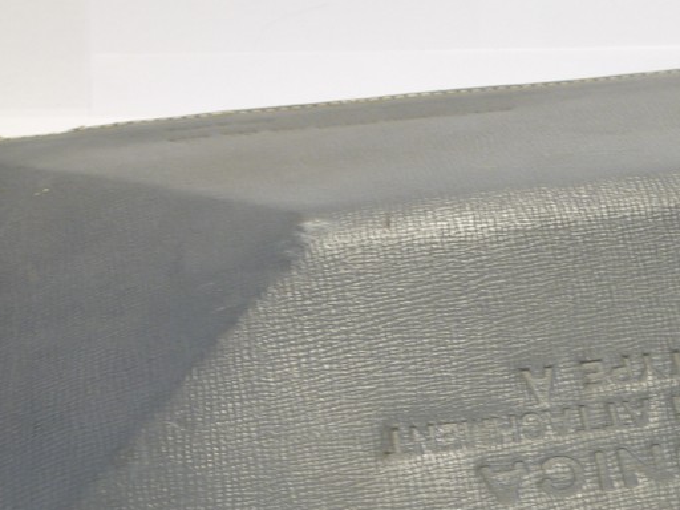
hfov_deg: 21.5
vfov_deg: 16.4
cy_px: 425
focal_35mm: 89
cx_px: 627
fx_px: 1748
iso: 400
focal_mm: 19
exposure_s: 1/10
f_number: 8
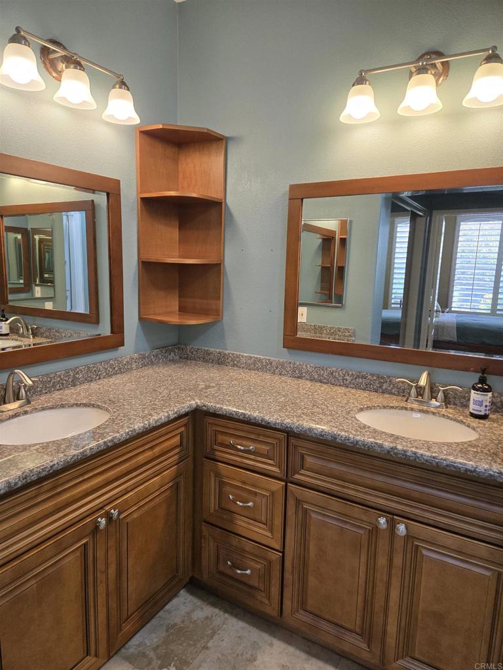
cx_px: 252
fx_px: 446
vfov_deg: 73.9
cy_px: 335
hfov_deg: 58.9
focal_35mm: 23
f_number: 1.8
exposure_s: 1/120
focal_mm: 5.4
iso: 250
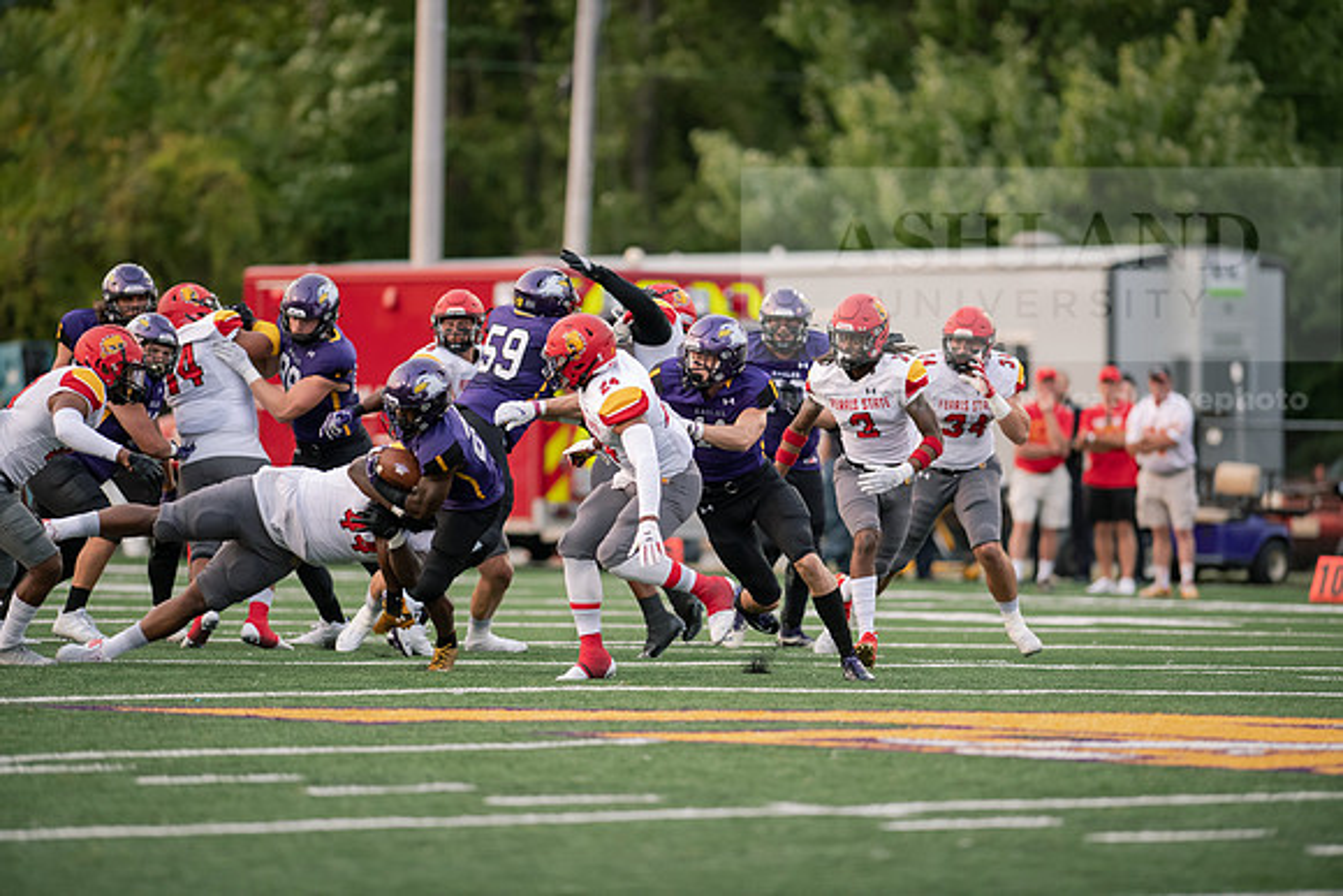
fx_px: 11194
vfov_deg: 4.6
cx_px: 672
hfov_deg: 6.9
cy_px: 448
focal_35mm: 300
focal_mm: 300
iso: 1600
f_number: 2.8
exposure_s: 1/1000
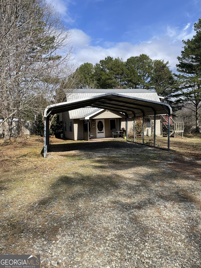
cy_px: 134
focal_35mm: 26
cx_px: 100
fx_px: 201
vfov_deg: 67.3
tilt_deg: -1.1
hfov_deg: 53.1
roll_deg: +3.5
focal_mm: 4.2
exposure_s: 1/2564
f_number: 1.6
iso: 32
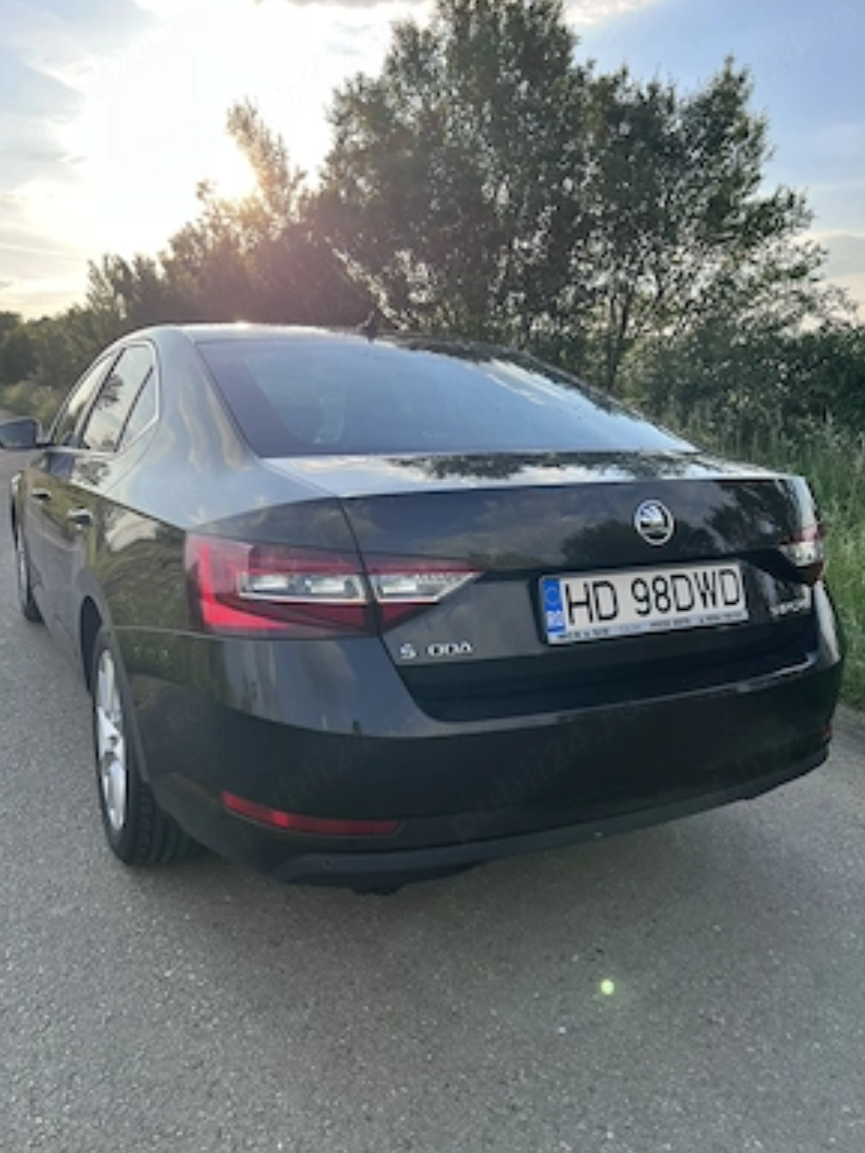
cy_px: 581
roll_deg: +0.2
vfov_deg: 65.3
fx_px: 899
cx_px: 419
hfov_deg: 51.4
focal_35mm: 27
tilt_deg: -12.3
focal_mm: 5.7
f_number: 1.5
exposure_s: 1/1531
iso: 50
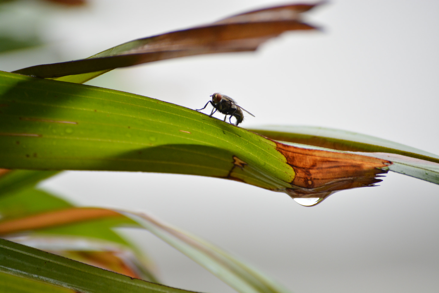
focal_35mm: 300
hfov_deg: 6.9
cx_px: 220
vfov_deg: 4.6
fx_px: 3658
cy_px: 146
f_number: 5.6
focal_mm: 200
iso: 800
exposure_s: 1/400
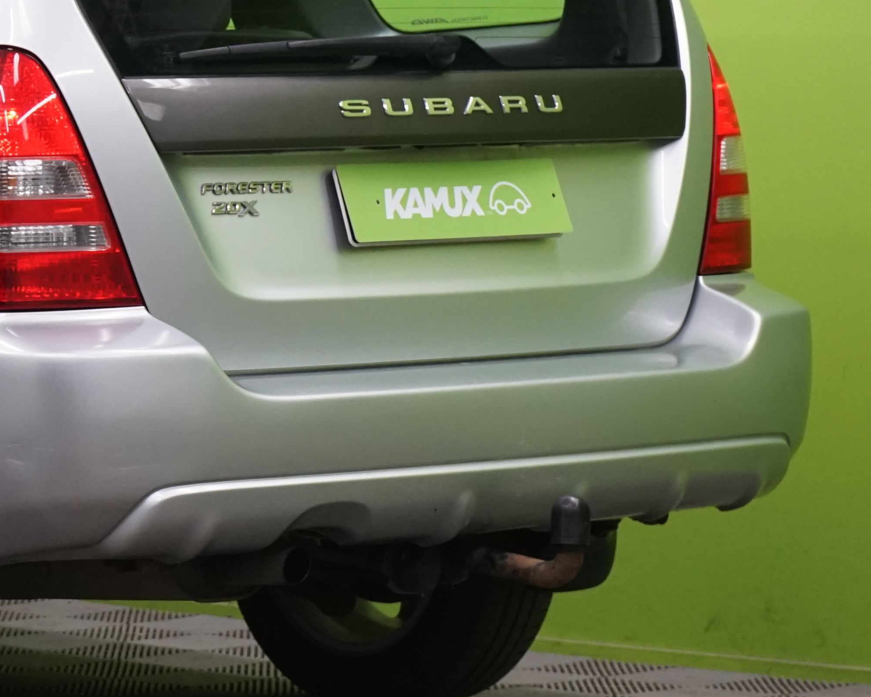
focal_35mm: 197
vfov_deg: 7.8
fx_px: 5079
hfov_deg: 9.6
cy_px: 104
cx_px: -258
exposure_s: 1/25
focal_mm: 70
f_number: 7.1
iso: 1250
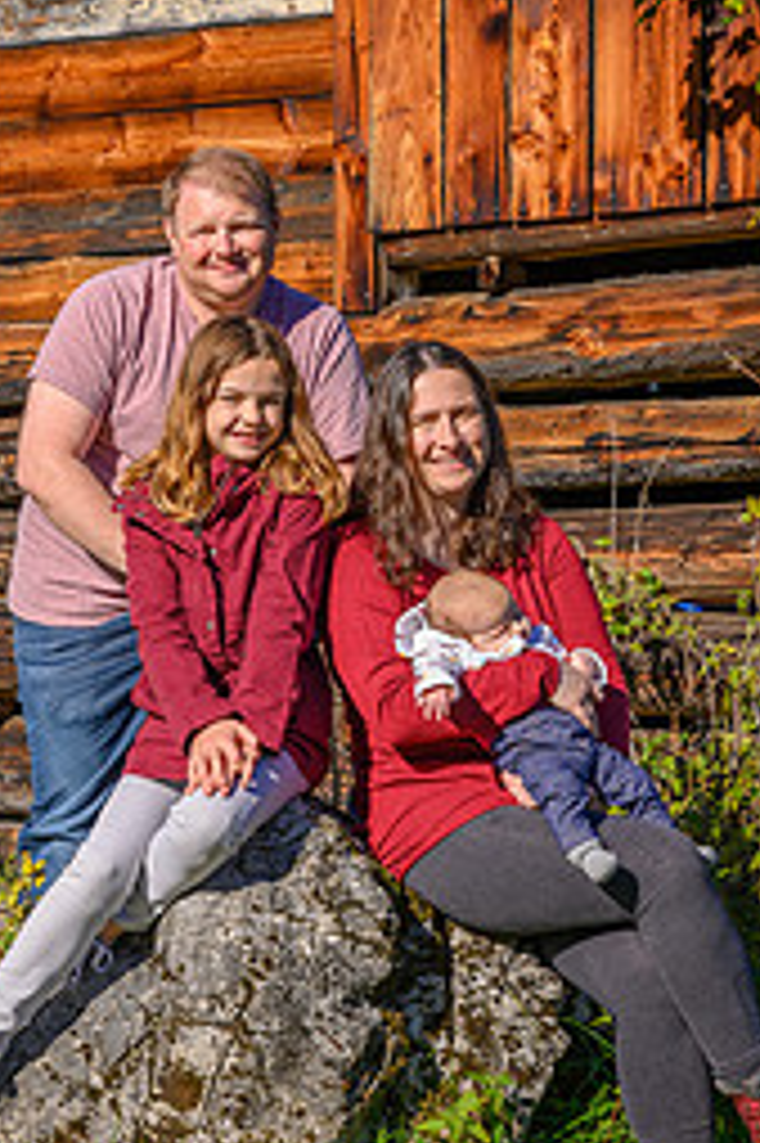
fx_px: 3932
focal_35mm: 124
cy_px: 598
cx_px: 295
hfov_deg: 11.0
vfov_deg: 16.5
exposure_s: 1/640
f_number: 6.3
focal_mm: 70
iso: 100
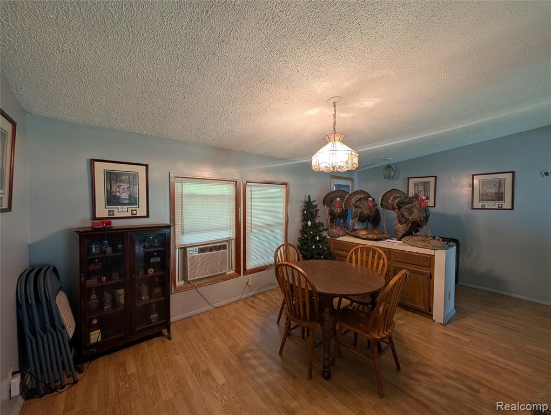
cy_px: 208
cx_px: 276
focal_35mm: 12
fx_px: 191
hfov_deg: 110.5
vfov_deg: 94.6
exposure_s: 1/60
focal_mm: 2.02
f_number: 1.7
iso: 125
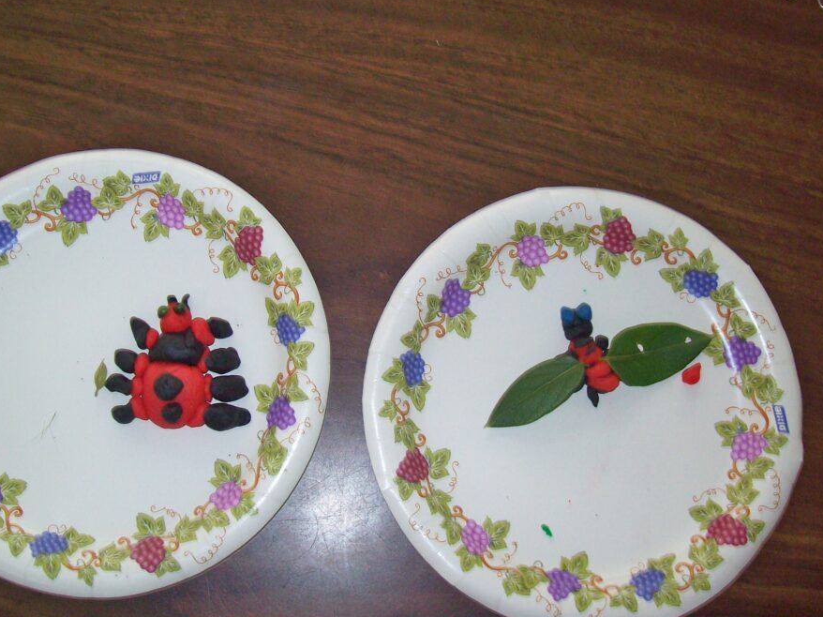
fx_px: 998
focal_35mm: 42
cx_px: 399
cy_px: 294
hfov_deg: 44.8
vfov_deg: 34.3
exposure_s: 1/64
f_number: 2.7
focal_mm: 6
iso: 80
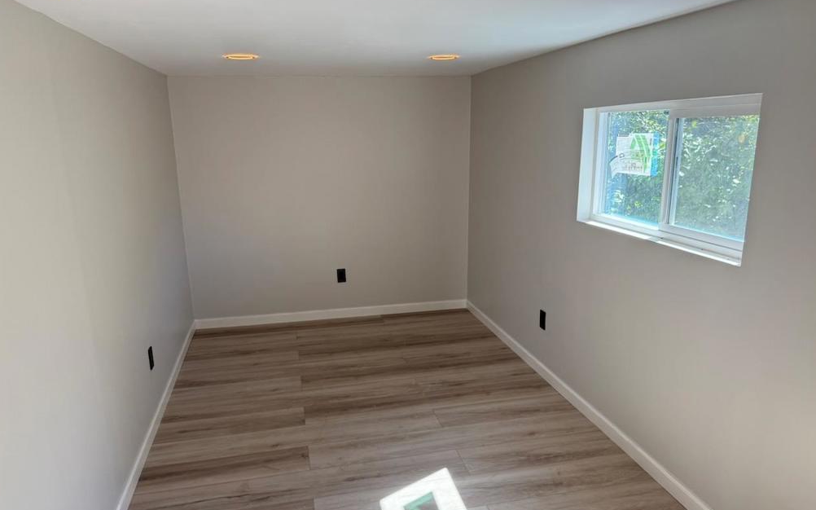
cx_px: 410
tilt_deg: -13.5
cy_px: 288
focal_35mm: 26
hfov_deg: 70.4
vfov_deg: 47.5
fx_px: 578
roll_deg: +0.8
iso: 125
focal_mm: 6.76
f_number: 1.78
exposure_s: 1/238
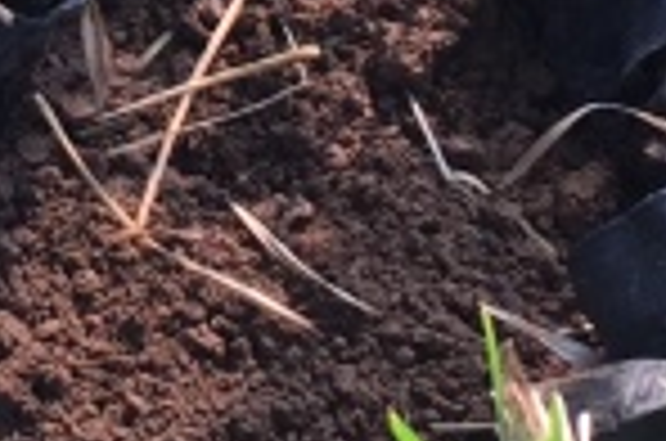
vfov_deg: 6.1
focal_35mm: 218
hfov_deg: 9.3
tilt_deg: -49.5
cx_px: -243
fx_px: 4024
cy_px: -524
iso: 32
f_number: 2.2
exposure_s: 1/231
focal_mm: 4.15
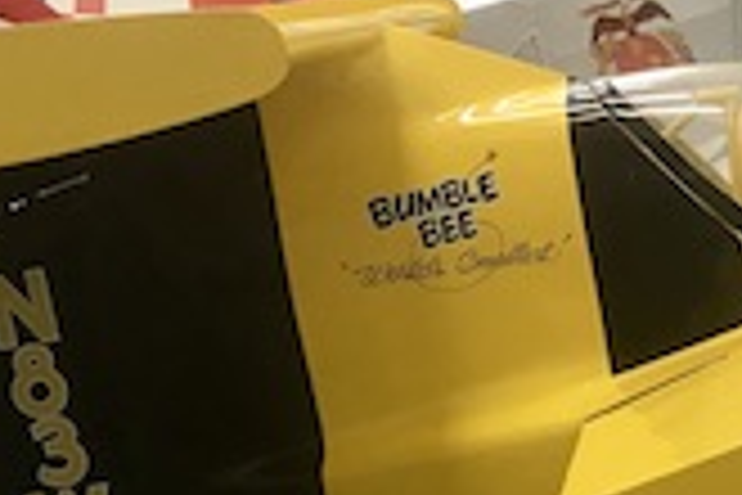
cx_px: 818
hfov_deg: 18.5
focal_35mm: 106
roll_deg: -0.5
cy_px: 477
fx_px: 2185
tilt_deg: -12.5
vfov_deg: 12.8
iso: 40
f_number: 1.8
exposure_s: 1/24
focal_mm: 3.99
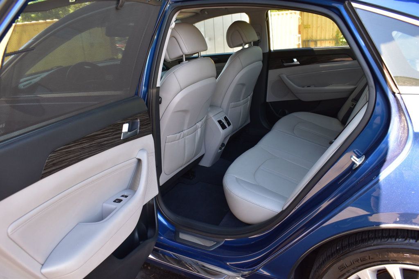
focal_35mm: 27
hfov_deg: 67.4
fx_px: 314
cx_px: 210
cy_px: 140
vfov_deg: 47.9
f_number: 7.1
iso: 400
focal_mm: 18
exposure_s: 1/40
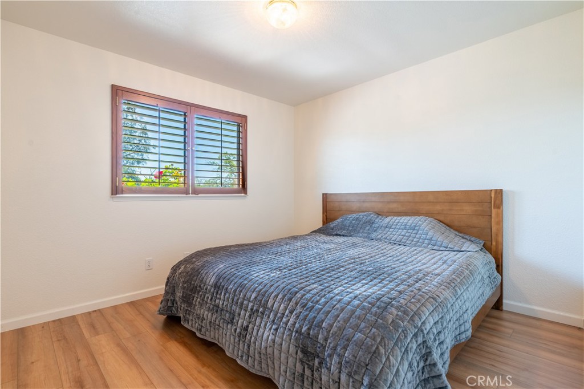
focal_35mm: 17
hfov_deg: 93.3
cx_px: 292
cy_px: 194
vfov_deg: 70.4
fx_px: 276
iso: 400
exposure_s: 1/125
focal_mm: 17
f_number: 8
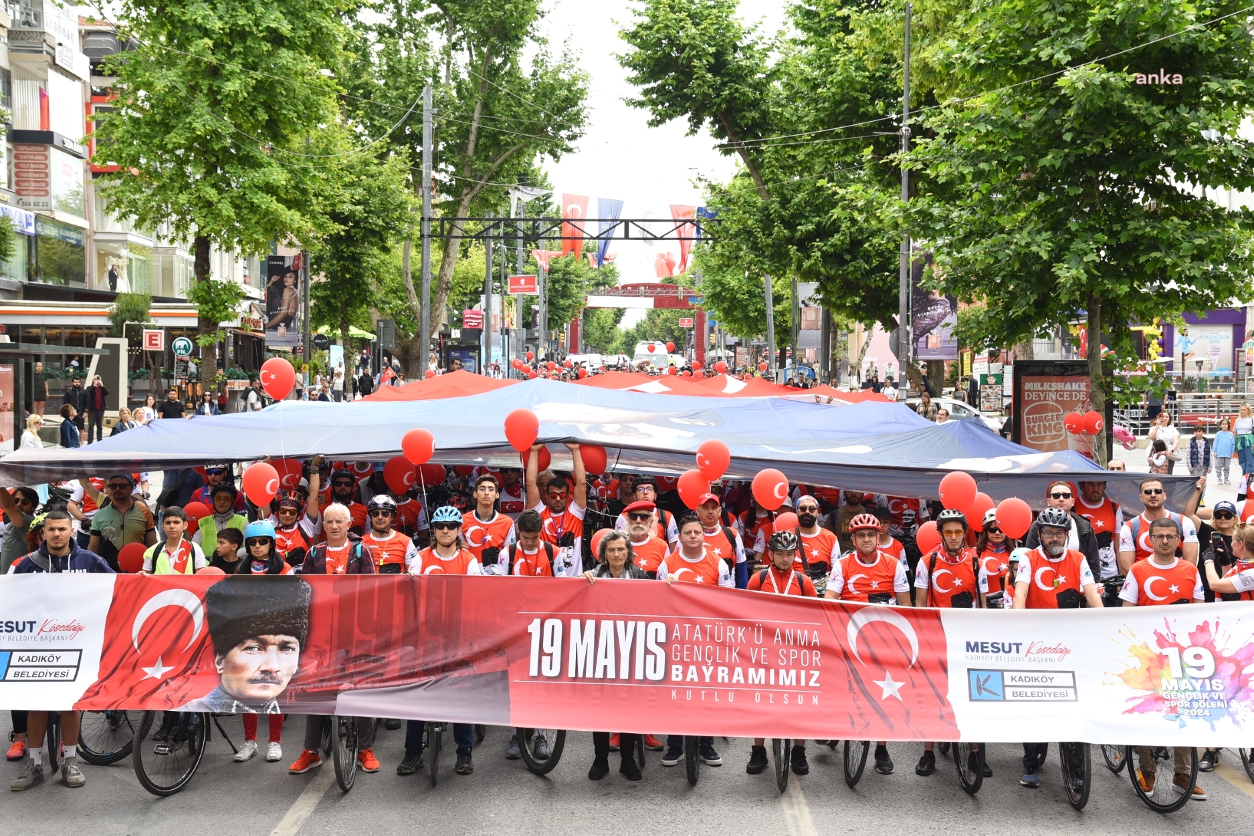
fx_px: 1742
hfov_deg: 39.6
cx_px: 627
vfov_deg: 27.0
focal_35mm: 50
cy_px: 418
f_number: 6.3
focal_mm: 50
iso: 400
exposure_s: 1/320
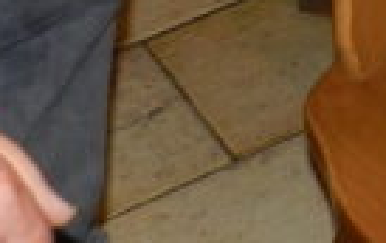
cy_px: -616
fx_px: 1917
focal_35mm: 182
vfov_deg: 6.3
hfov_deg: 11.0
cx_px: 603
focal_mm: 4
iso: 200
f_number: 3.4
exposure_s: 1/30
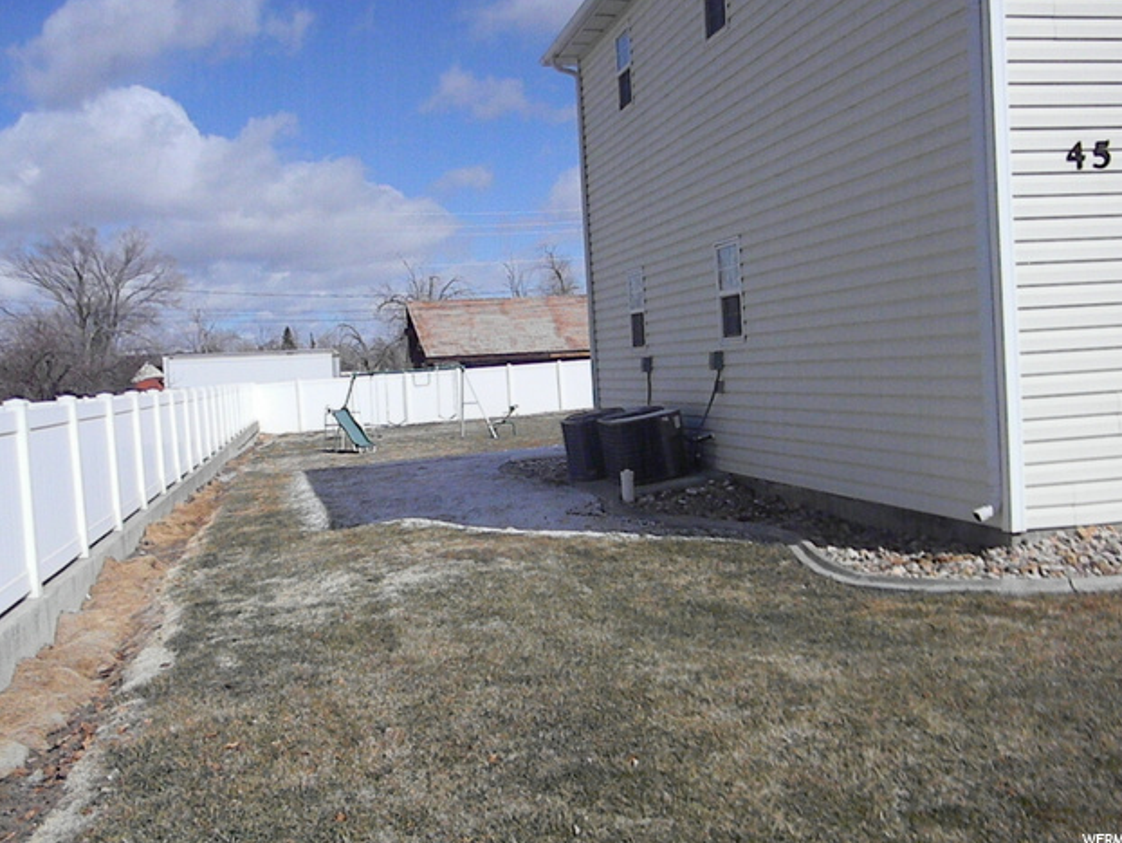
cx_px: 563
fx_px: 1167
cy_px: 413
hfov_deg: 51.3
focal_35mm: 36
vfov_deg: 39.7
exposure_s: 1/2841
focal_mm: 6.4
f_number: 7.4
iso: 658
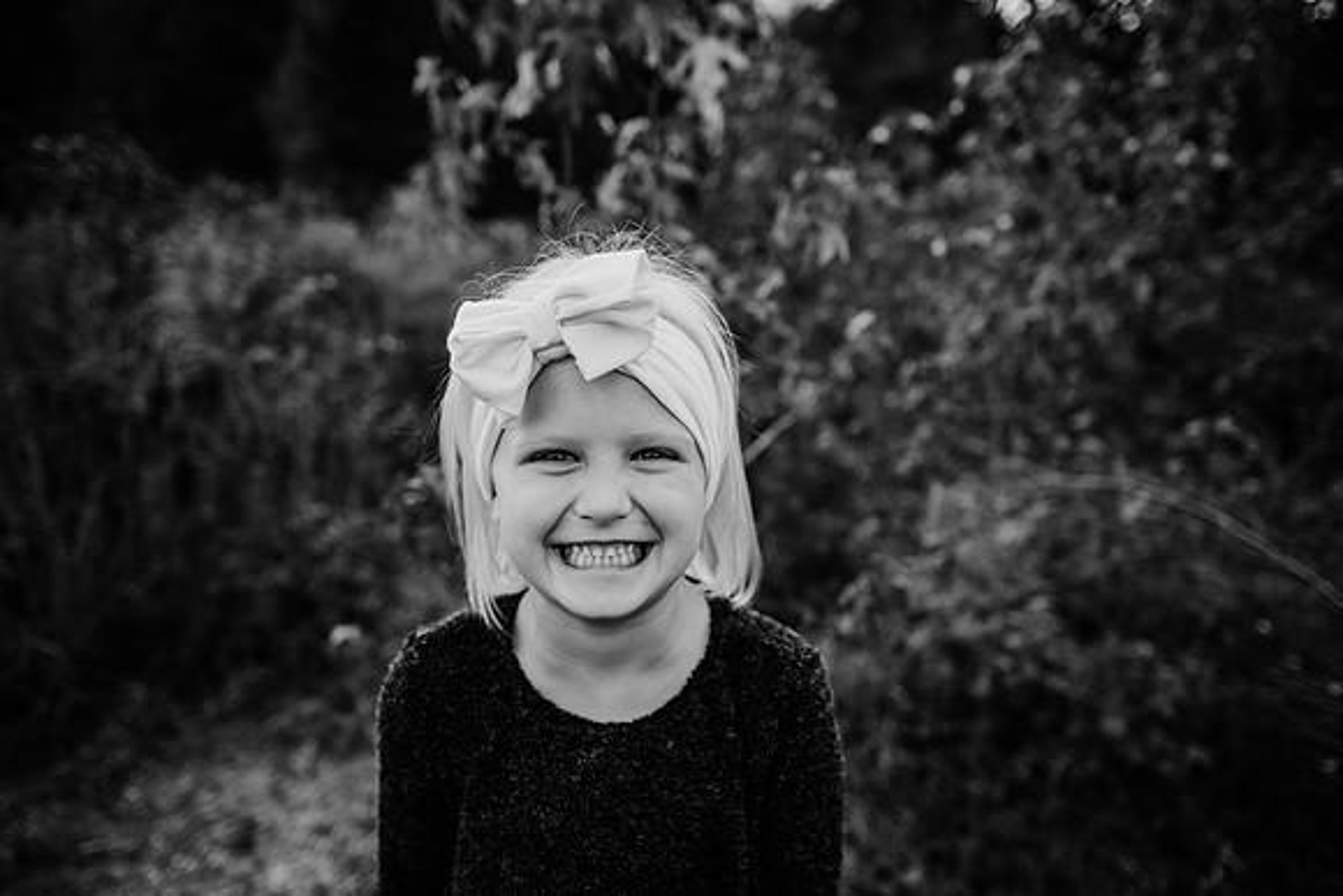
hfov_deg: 73.7
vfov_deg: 53.2
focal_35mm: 24
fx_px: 896
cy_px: 448
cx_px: 672
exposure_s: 1/1000
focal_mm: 24
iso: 200
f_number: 2.5
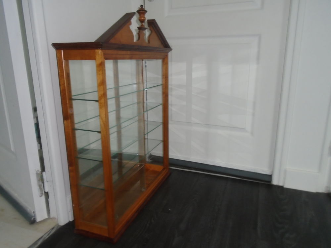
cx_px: 166
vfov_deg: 53.1
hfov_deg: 67.3
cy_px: 124
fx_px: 249
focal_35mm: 26
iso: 200
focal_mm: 4.6
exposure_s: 1/30
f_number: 3.2
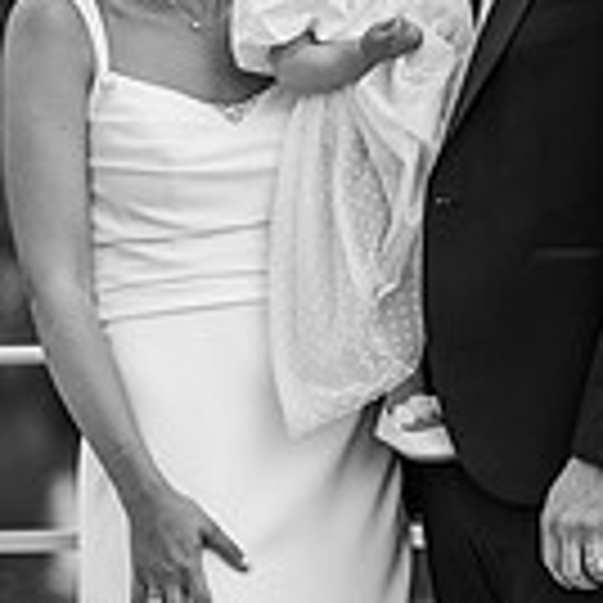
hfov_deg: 7.2
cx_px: 416
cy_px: 459
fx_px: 4769
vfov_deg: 7.2
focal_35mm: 242
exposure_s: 1/1000
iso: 100
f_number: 2.2
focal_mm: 85
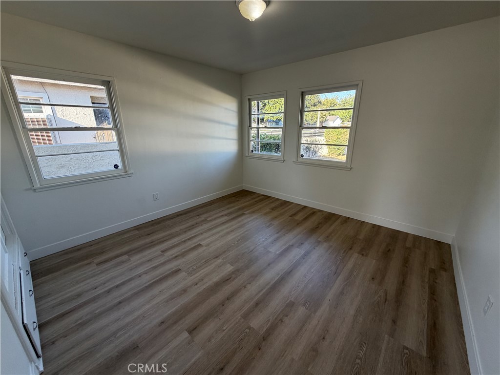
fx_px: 202
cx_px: 250
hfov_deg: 102.1
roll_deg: +0.3
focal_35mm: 14
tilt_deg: -17.1
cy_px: 188
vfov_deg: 85.7
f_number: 2.2
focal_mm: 2.22
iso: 80
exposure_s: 1/121
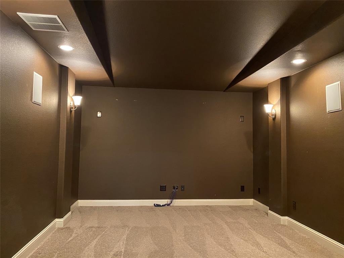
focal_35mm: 26
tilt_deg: +3.5
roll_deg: -1.8
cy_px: 129
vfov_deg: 53.1
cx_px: 172
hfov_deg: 67.3
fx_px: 258
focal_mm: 4.25
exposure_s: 1/30
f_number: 1.8
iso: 1000
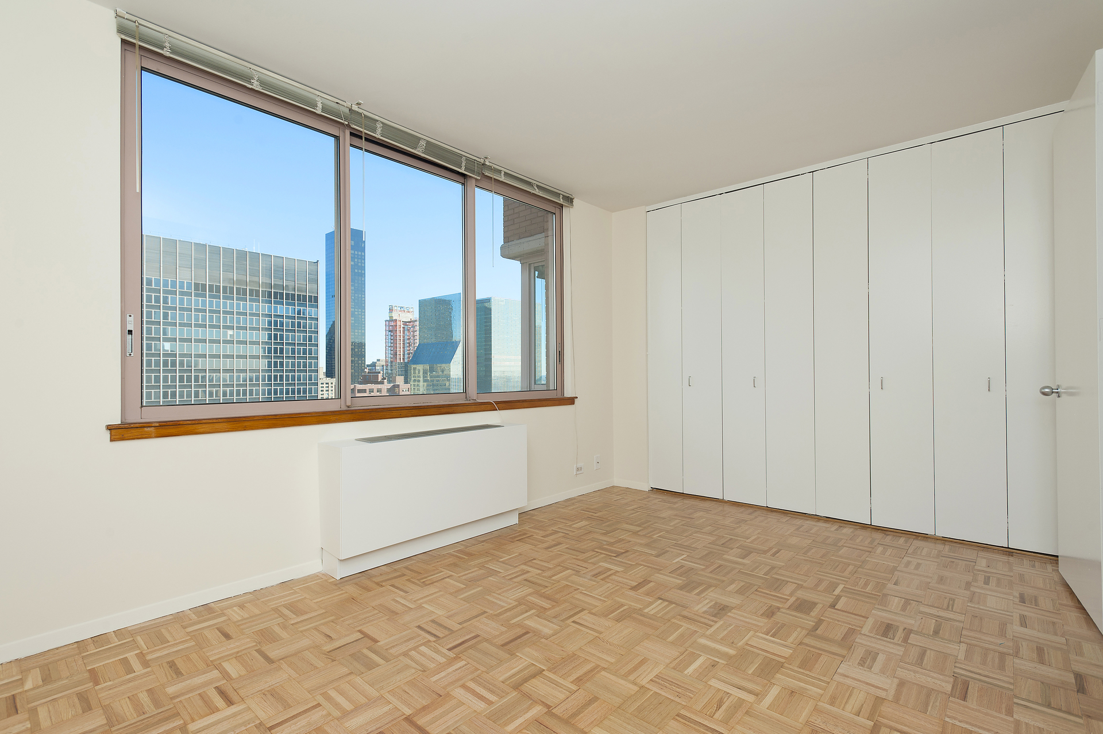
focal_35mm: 17
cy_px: 367
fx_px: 521
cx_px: 552
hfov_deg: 93.3
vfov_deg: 70.4
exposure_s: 1/160
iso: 200
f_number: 9
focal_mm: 17
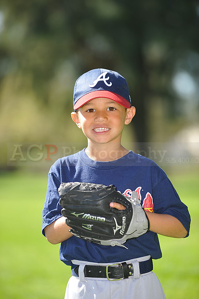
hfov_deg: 6.9
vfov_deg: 10.3
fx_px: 1660
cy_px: 150
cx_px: 100
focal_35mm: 200
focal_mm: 200
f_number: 4.5
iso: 200
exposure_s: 1/500
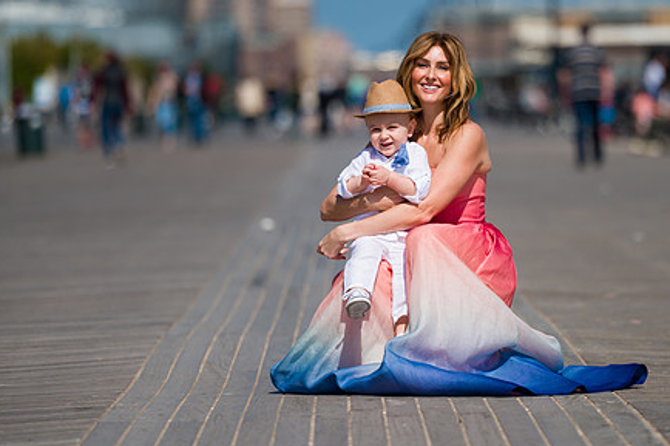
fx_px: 4967
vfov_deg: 5.1
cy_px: 174
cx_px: 429
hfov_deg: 7.7
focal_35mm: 267
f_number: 3.2
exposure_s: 1/8000
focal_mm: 200
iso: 200
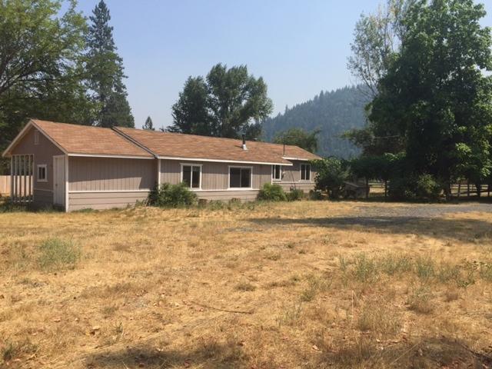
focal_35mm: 29
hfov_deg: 61.7
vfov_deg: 48.2
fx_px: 412
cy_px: 184
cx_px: 246
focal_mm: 4.15
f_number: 2.2
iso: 32
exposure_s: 1/2475
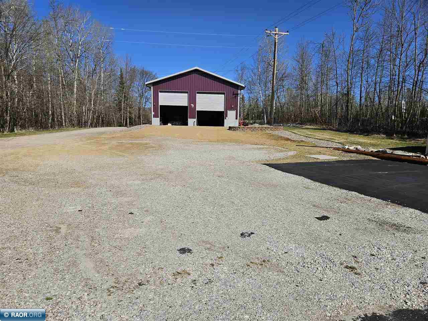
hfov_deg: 73.9
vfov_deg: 58.9
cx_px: 214
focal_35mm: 23
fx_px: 284
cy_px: 160
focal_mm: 5.4
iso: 25
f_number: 1.8
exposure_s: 1/3455
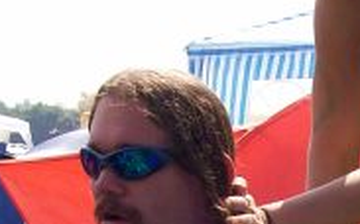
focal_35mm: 167
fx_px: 1637
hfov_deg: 12.5
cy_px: 322
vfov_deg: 7.7
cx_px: 189
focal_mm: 6
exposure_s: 1/465
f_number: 4.8
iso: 80
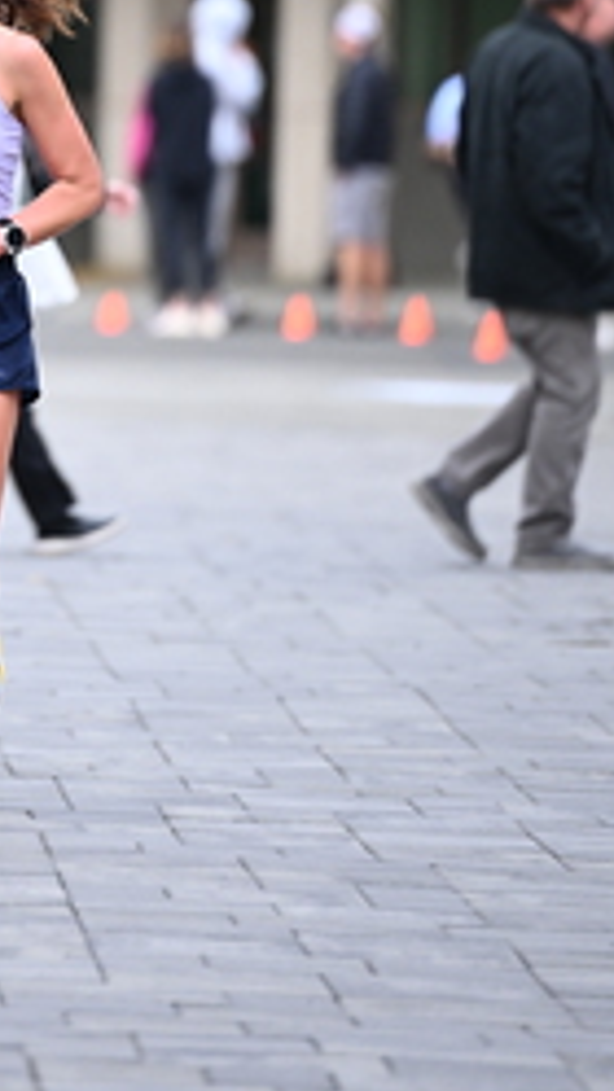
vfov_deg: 4.7
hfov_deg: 2.6
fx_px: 13405
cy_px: 13
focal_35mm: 463
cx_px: -164
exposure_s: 1/1600
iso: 1000
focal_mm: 200
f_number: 2.8
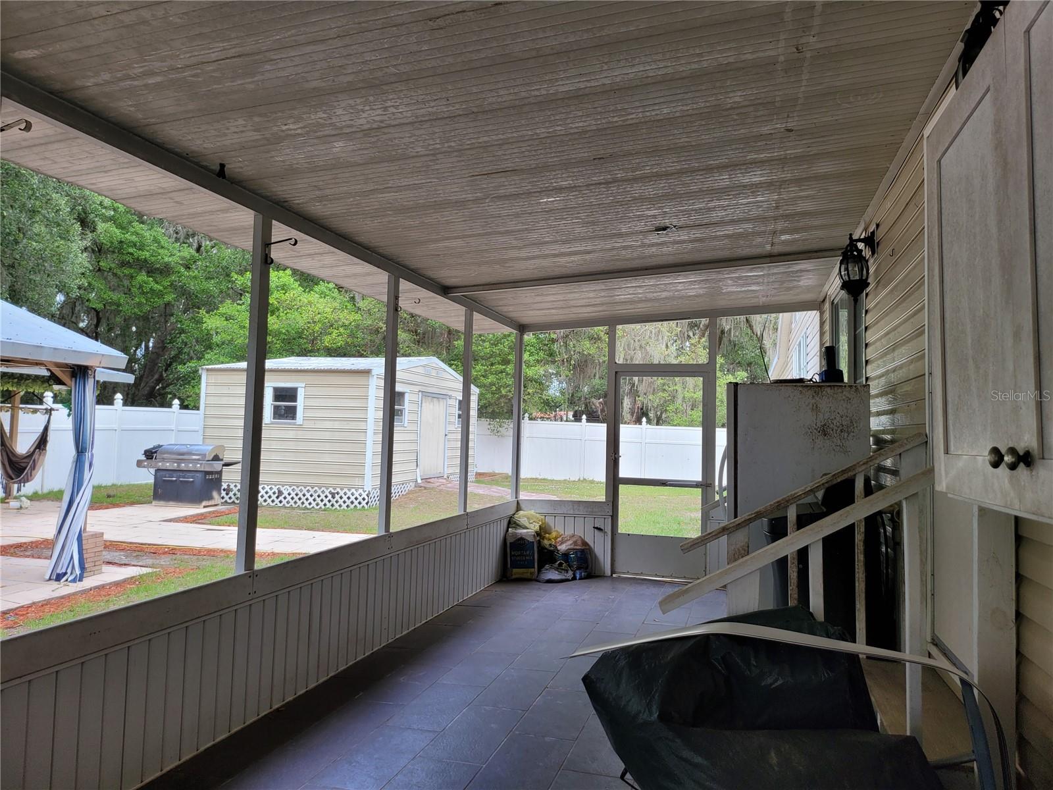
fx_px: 791
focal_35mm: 26
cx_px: 526
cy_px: 395
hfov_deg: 67.3
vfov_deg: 53.1
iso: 40
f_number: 1.8
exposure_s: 1/156
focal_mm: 5
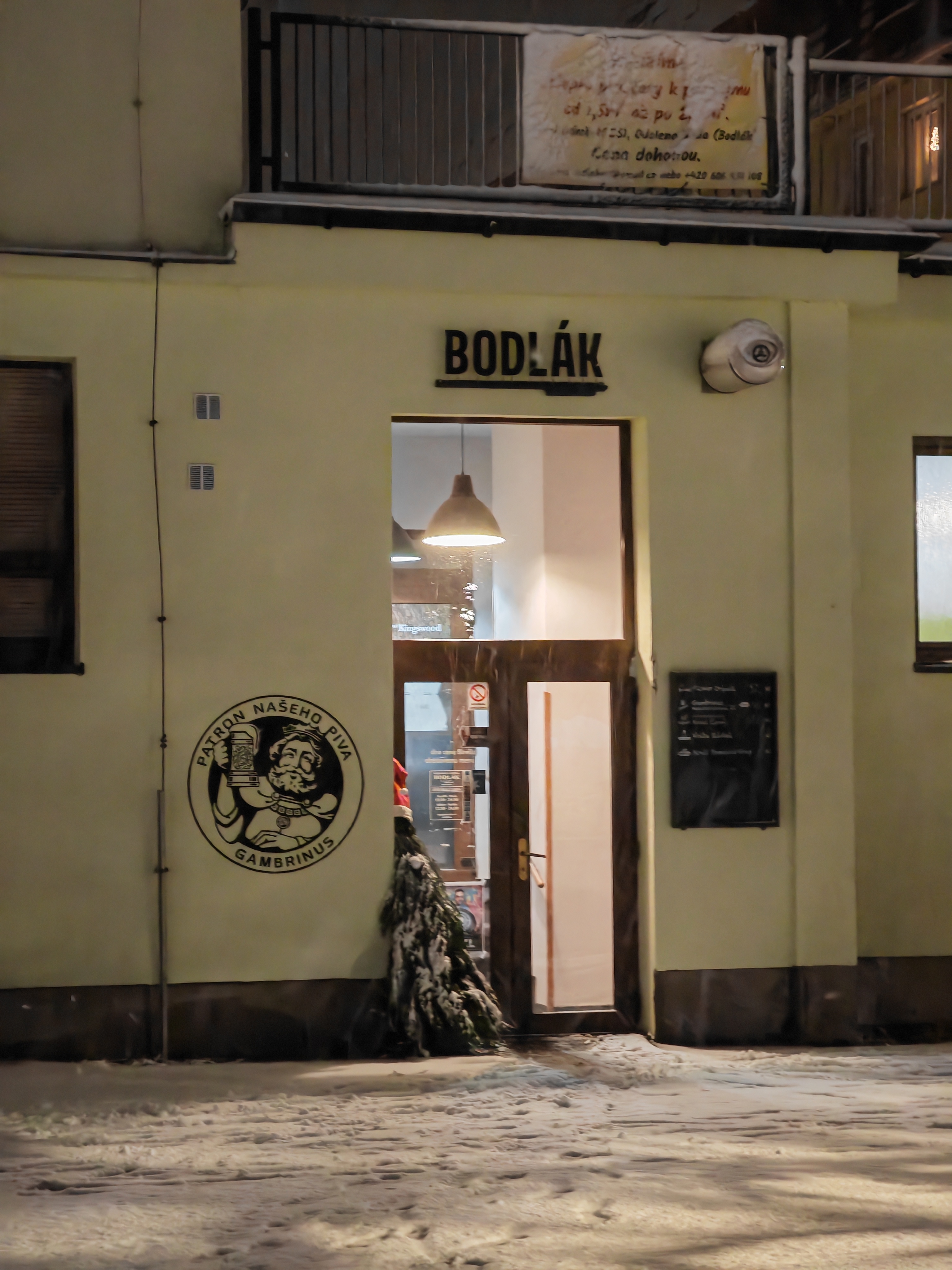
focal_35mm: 95
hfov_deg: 15.6
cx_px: 476
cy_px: 635
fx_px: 3484
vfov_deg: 20.7
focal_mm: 14.92
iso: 2000
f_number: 3
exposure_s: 1/20
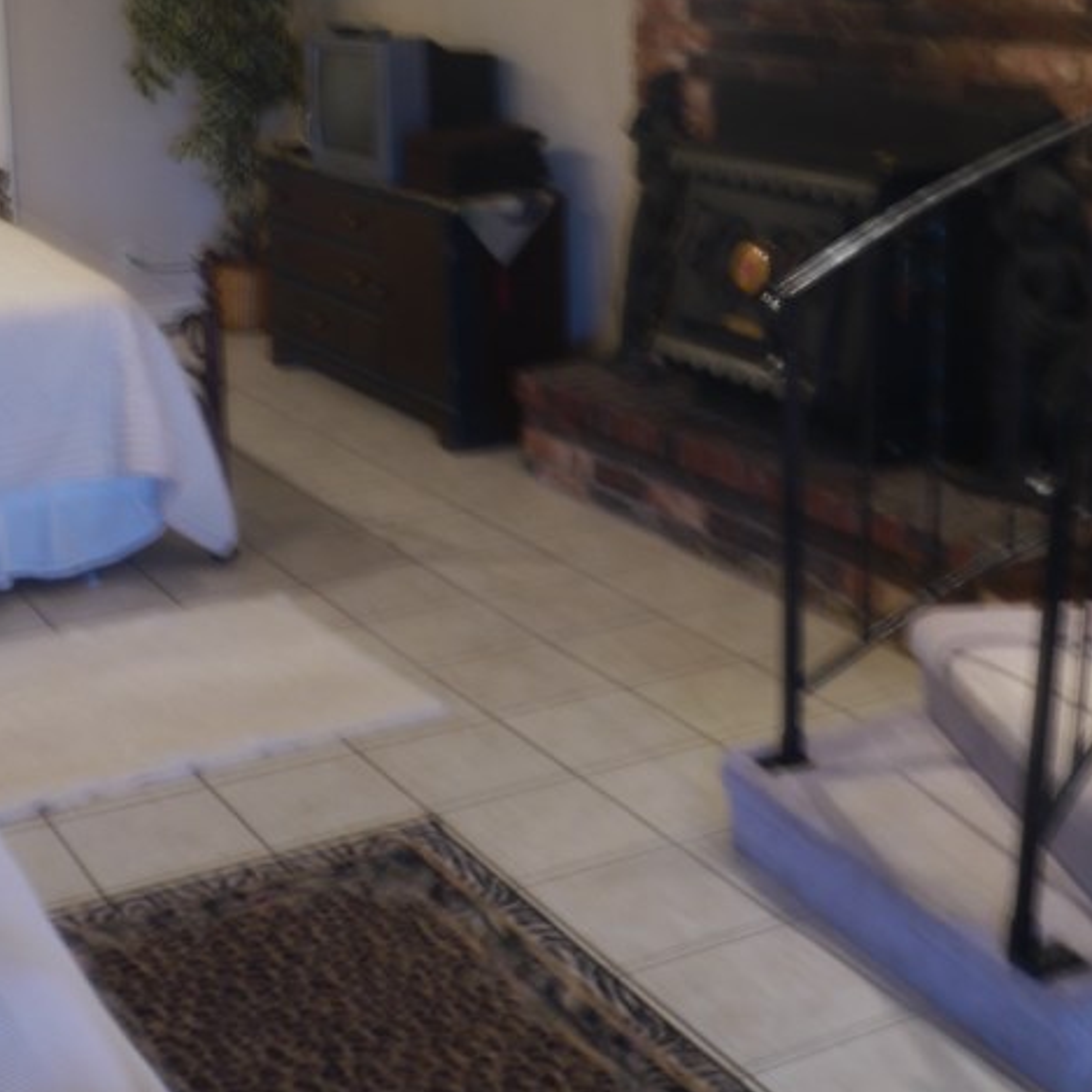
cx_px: 349
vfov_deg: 31.0
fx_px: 1927
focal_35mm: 54
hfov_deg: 31.3
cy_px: 254
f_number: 5.6
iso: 100
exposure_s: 3.2
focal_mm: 14
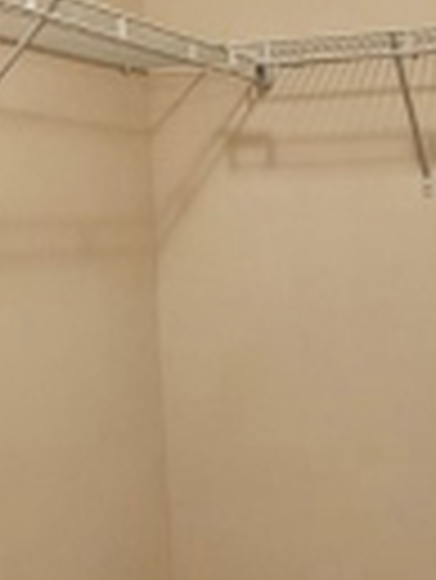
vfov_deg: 28.1
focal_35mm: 67
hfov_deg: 21.8
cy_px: 492
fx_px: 1123
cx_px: 315
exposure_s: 1/60
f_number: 2.2
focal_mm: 2.2
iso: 160
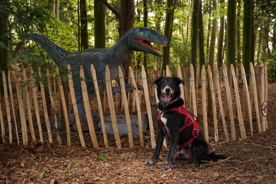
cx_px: 138
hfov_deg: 46.4
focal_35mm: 42
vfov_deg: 31.9
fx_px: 322
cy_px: 92
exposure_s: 1/15
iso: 1250
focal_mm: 42
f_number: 5
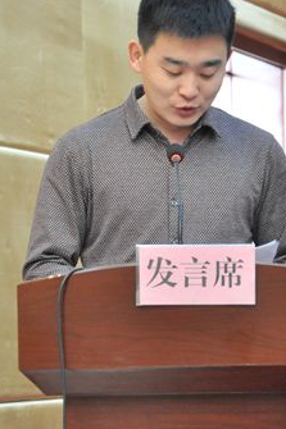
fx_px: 2242
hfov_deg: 7.3
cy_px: 189
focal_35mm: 188
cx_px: 133
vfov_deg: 10.9
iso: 1600
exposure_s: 1/13
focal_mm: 70
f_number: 5.3
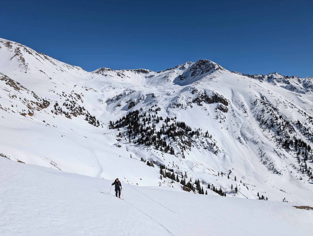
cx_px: 156
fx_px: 217
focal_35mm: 24
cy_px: 118
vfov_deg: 56.9
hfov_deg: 71.5
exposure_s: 1/5291
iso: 31
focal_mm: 6.9
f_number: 1.68
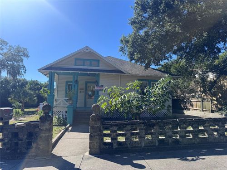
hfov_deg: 71.6
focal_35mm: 24
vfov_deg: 56.8
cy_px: 85
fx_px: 157
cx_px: 114
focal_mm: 6.76
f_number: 1.78
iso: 80
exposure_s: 1/3413
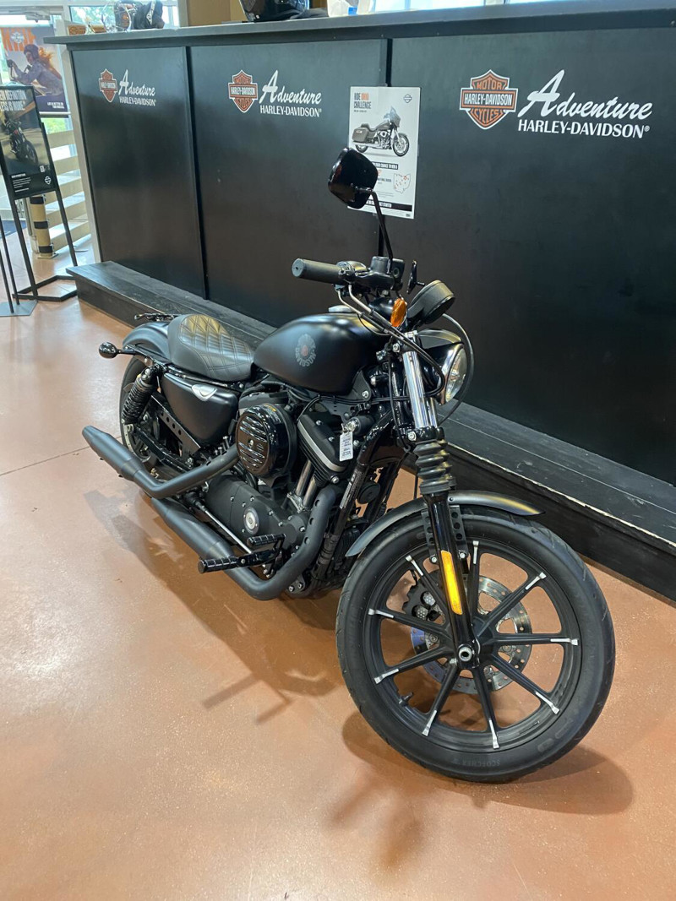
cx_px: 338
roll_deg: -2.5
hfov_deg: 53.1
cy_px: 450
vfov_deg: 67.3
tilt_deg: -25.5
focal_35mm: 26
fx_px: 677
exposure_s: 1/60
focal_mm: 4.25
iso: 400
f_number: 1.8
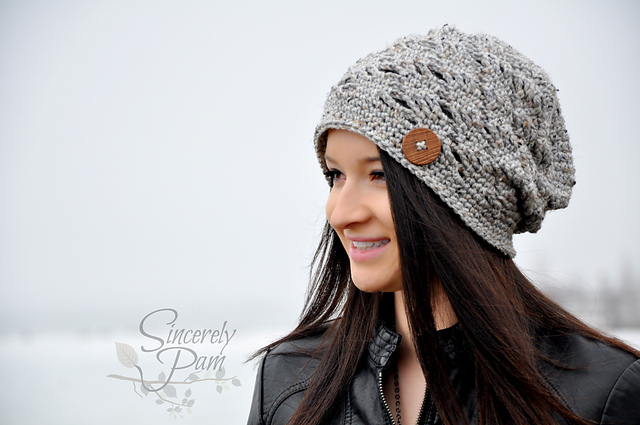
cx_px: 320
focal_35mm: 158
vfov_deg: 8.7
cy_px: 212
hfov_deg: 13.1
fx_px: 2796
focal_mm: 105
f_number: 5.6
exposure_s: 1/1000
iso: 400
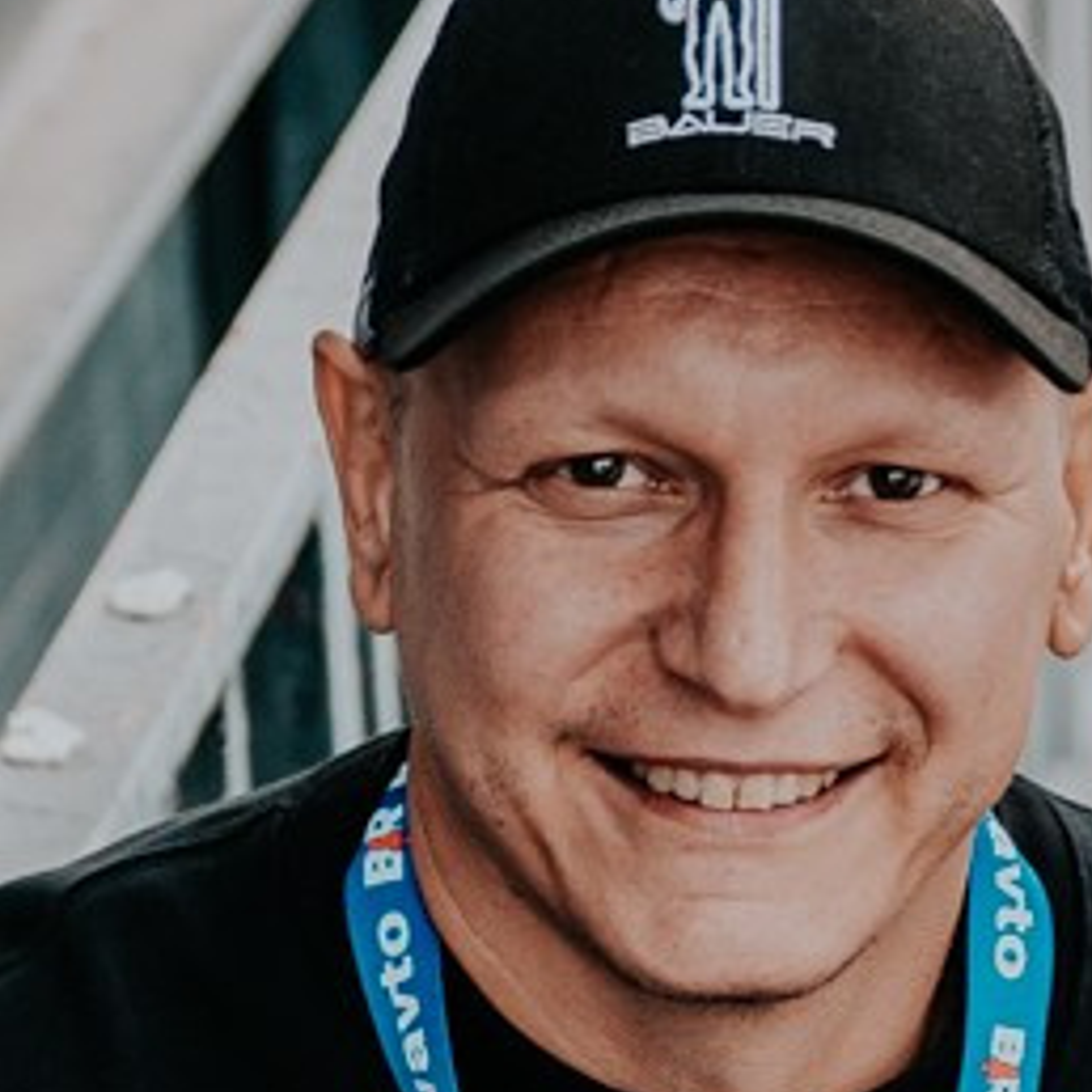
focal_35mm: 284
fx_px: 10136
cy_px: 1117
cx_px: 1350
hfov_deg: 6.1
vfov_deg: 6.1
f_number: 2.8
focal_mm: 44.9
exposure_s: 1/160
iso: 250
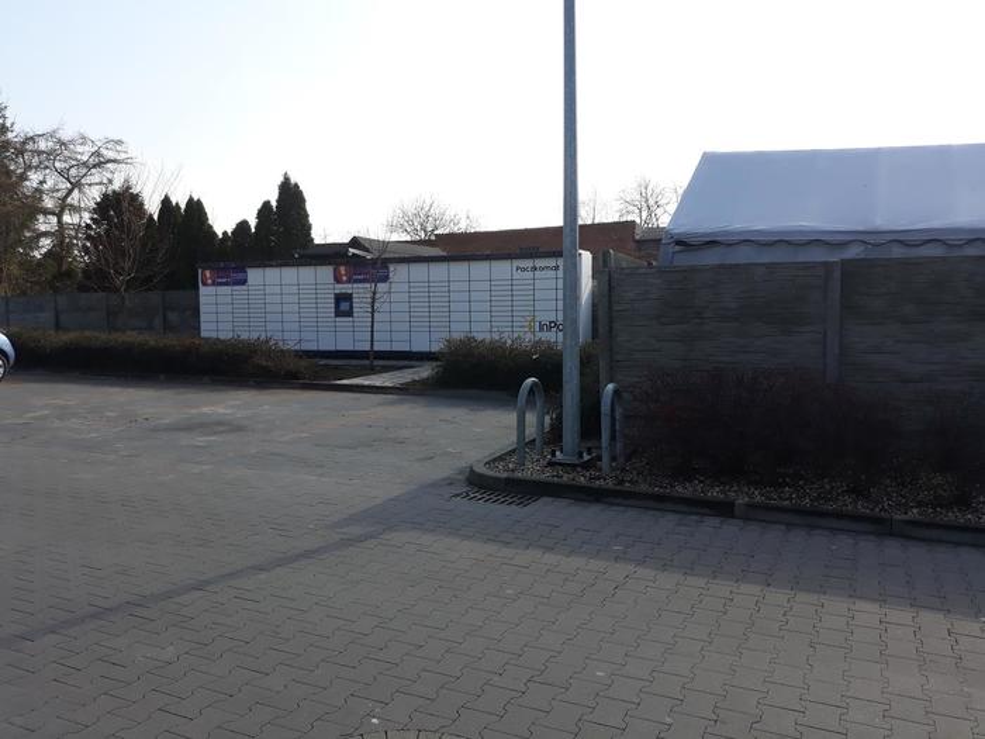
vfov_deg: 51.4
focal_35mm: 27
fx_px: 768
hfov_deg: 65.3
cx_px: 492
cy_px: 370
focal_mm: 3.71
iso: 40
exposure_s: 1/1081
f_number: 1.7
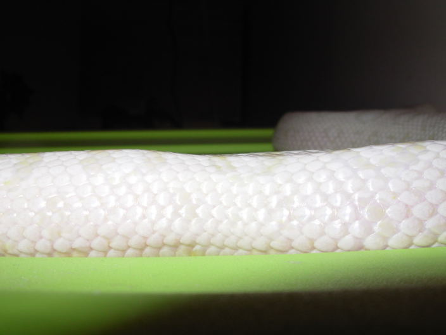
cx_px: 223
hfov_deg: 49.0
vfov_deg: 37.7
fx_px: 490
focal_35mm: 38
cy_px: 168
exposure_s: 1/32
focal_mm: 6.3
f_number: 4.9
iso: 50
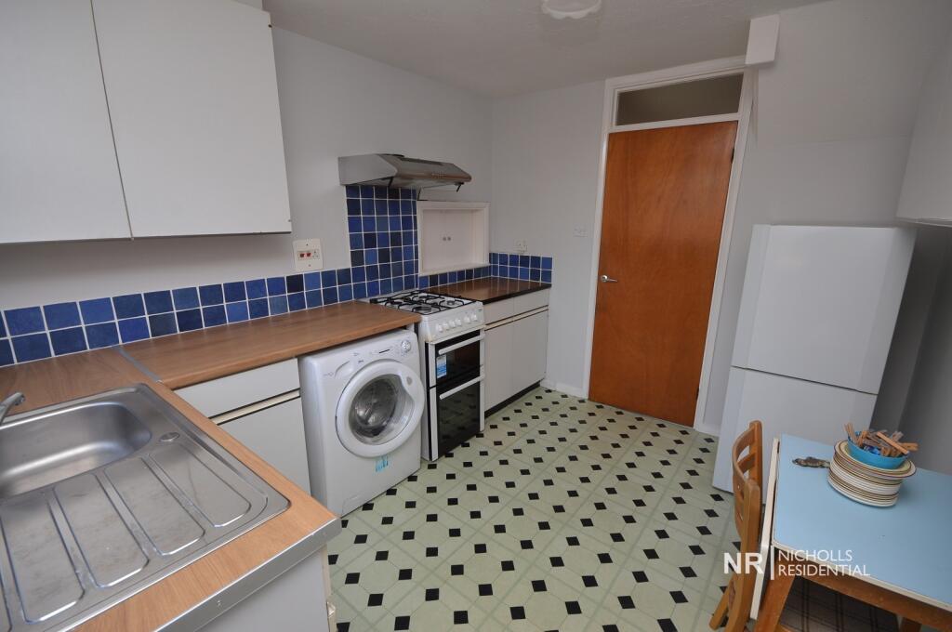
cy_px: 316
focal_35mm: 15
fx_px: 396
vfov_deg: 77.2
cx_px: 476
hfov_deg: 100.5
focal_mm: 10
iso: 200
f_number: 8
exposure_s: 1/50
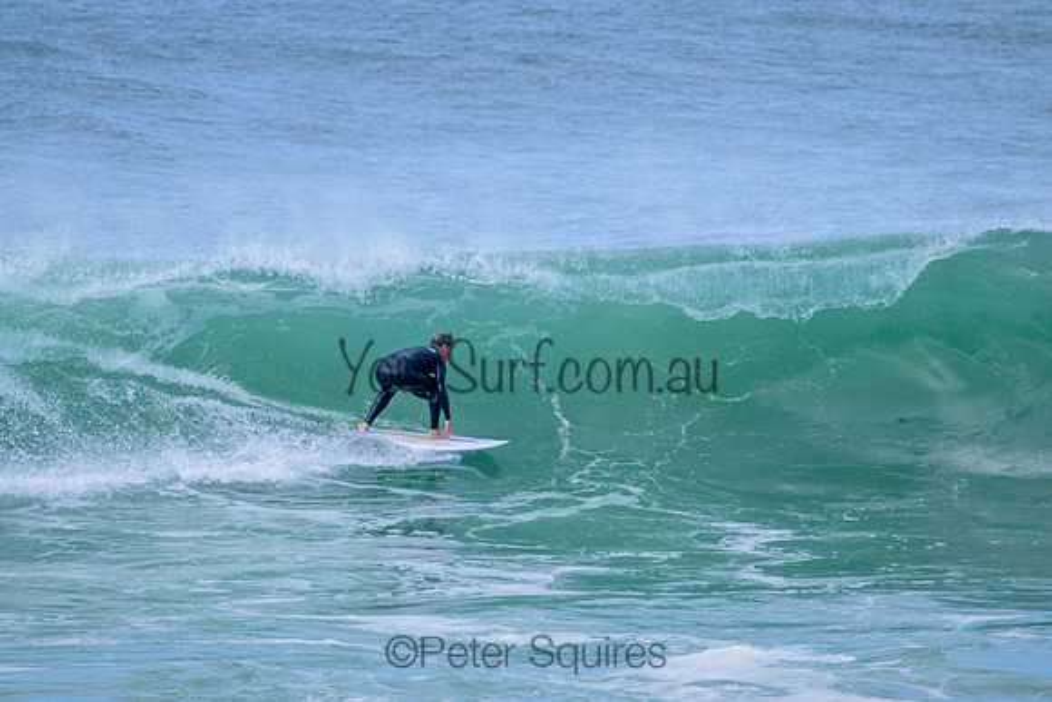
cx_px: 526
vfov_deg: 1.7
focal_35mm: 800
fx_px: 23382
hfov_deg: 2.6
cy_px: 351
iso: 2200
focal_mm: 800
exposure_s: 1/2000
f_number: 11
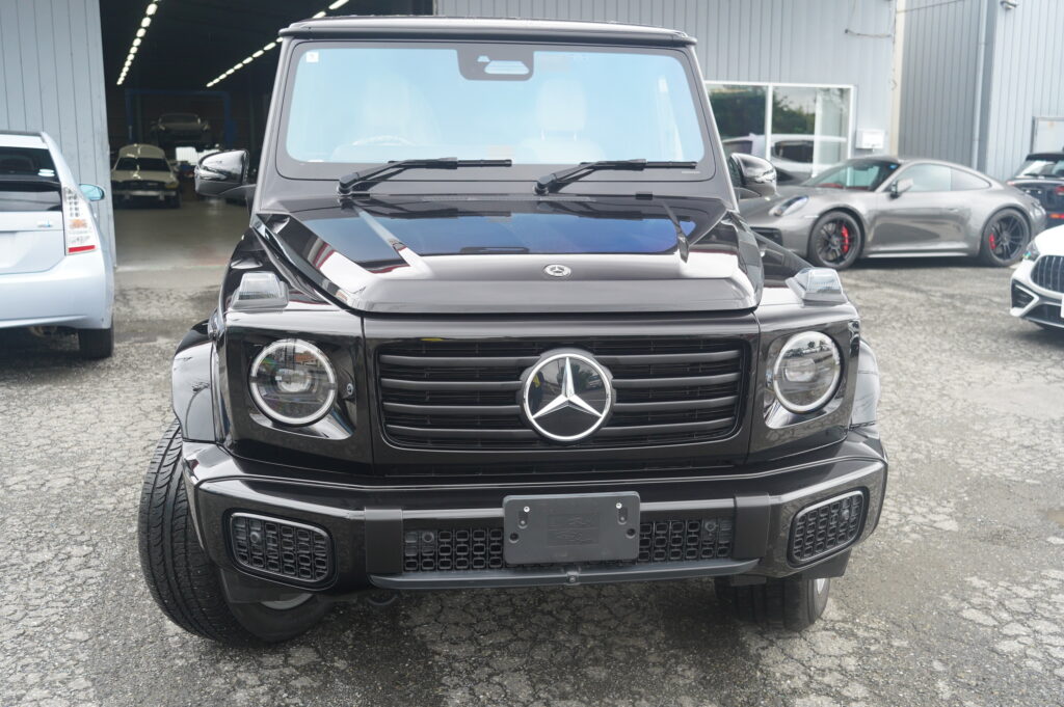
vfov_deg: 35.9
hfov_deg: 51.9
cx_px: 532
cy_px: 354
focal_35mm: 37
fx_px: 1093
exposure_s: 1/160
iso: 640
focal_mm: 37
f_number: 5
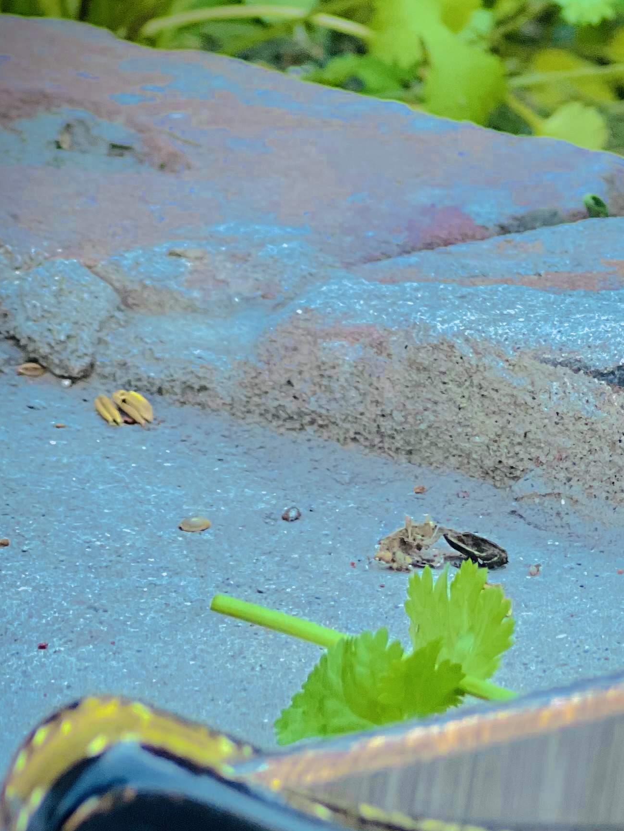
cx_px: 682
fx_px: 4326
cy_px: 624
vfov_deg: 11.0
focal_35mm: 180
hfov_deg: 8.2
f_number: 2.8
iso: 100
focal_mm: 9
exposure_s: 1/121
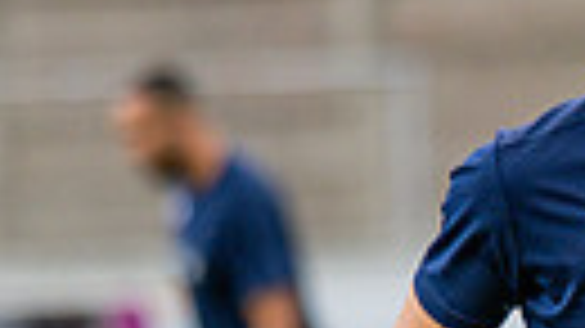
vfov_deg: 1.3
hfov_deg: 2.3
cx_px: 594
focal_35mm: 923
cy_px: 525
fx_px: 14312
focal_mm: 135
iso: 400
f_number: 1.8
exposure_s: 1/1600
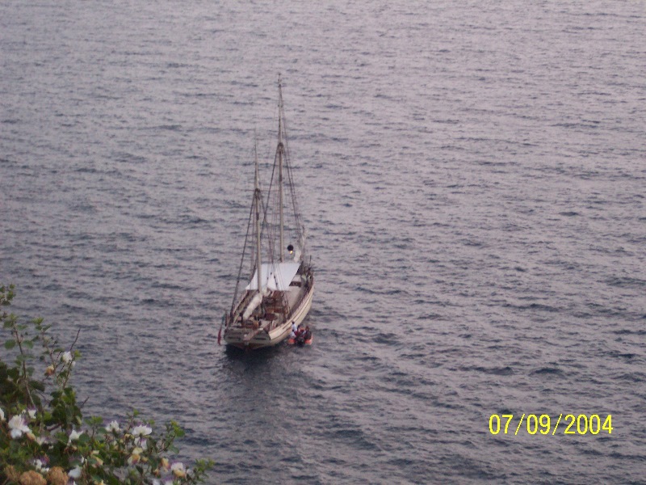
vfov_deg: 13.0
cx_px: 323
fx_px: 2127
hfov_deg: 17.3
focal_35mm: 114
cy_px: 242
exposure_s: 1/30
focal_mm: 24
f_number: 4.8
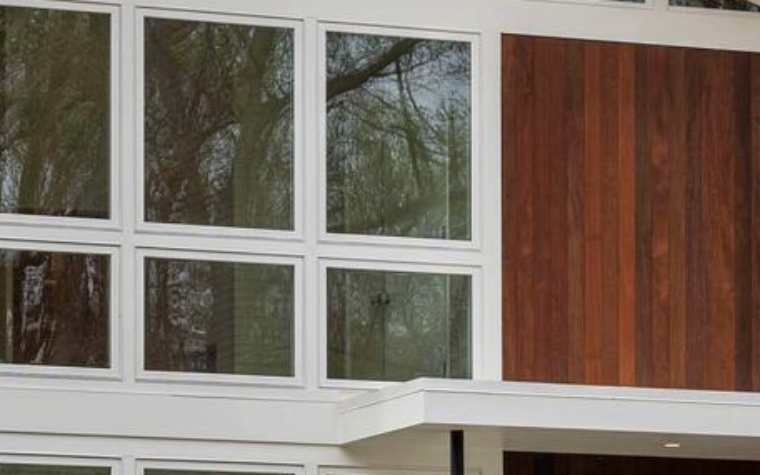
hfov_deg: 9.6
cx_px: 588
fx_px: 4510
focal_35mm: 218
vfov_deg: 6.0
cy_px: 376
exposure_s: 1/640
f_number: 4
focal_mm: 47.6
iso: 100
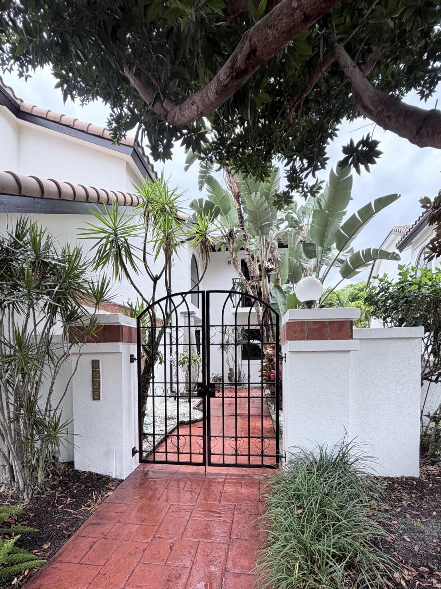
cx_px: 207
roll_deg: +1.0
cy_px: 372
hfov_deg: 68.6
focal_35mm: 19
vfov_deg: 82.9
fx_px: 323
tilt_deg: -2.4
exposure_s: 1/421
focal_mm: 2.22
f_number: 2.2
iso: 64
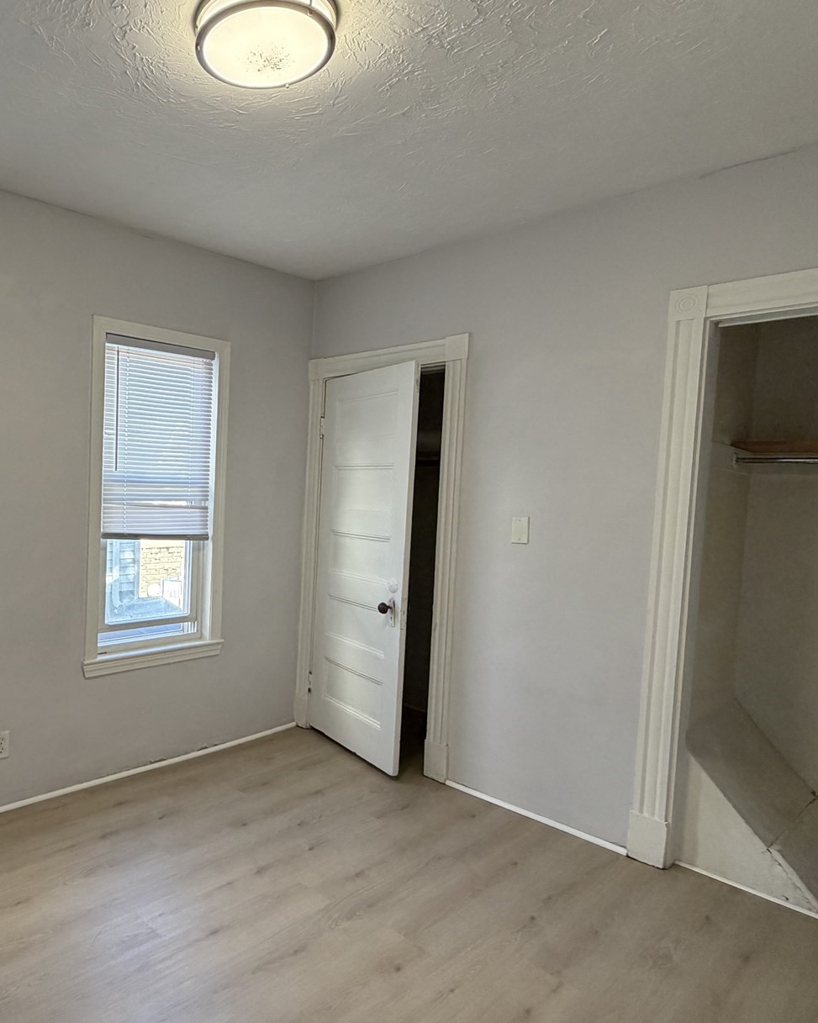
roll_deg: -1.6
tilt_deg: -4.2
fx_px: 696
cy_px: 527
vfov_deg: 72.6
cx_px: 189
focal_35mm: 23
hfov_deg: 57.3
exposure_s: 1/120
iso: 200
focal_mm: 2.22
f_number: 2.2
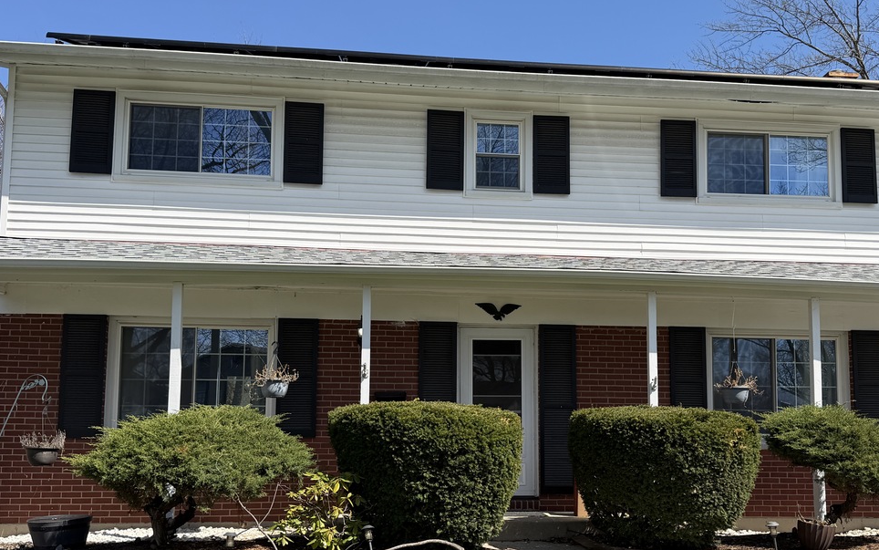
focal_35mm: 38
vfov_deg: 33.4
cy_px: 343
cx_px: 494
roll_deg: -0.3
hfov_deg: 51.4
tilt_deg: +6.0
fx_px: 911
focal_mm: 6.76
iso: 80
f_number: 1.78
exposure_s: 1/3584
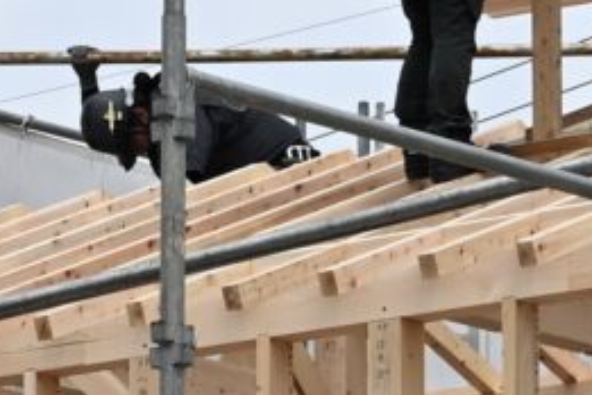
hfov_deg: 10.1
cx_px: 220
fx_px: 3354
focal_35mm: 204
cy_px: 410
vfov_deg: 6.7
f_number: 10
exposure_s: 1/1000
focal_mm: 52
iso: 320
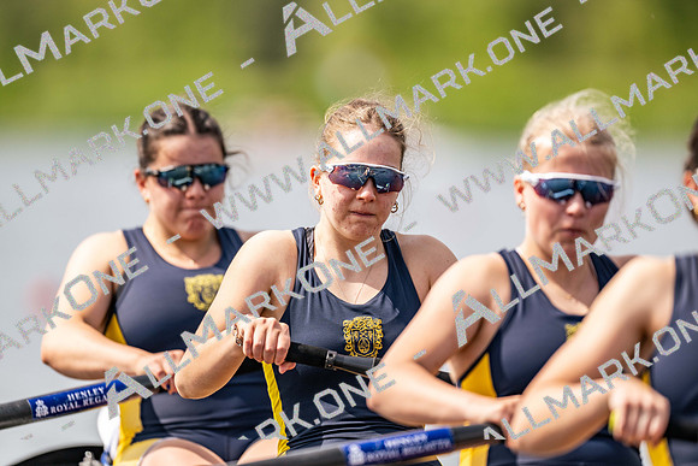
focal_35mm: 600
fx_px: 11636
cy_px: 233
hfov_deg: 3.4
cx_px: 349
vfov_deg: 2.3
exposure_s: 1/2500
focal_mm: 600
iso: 400
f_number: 4
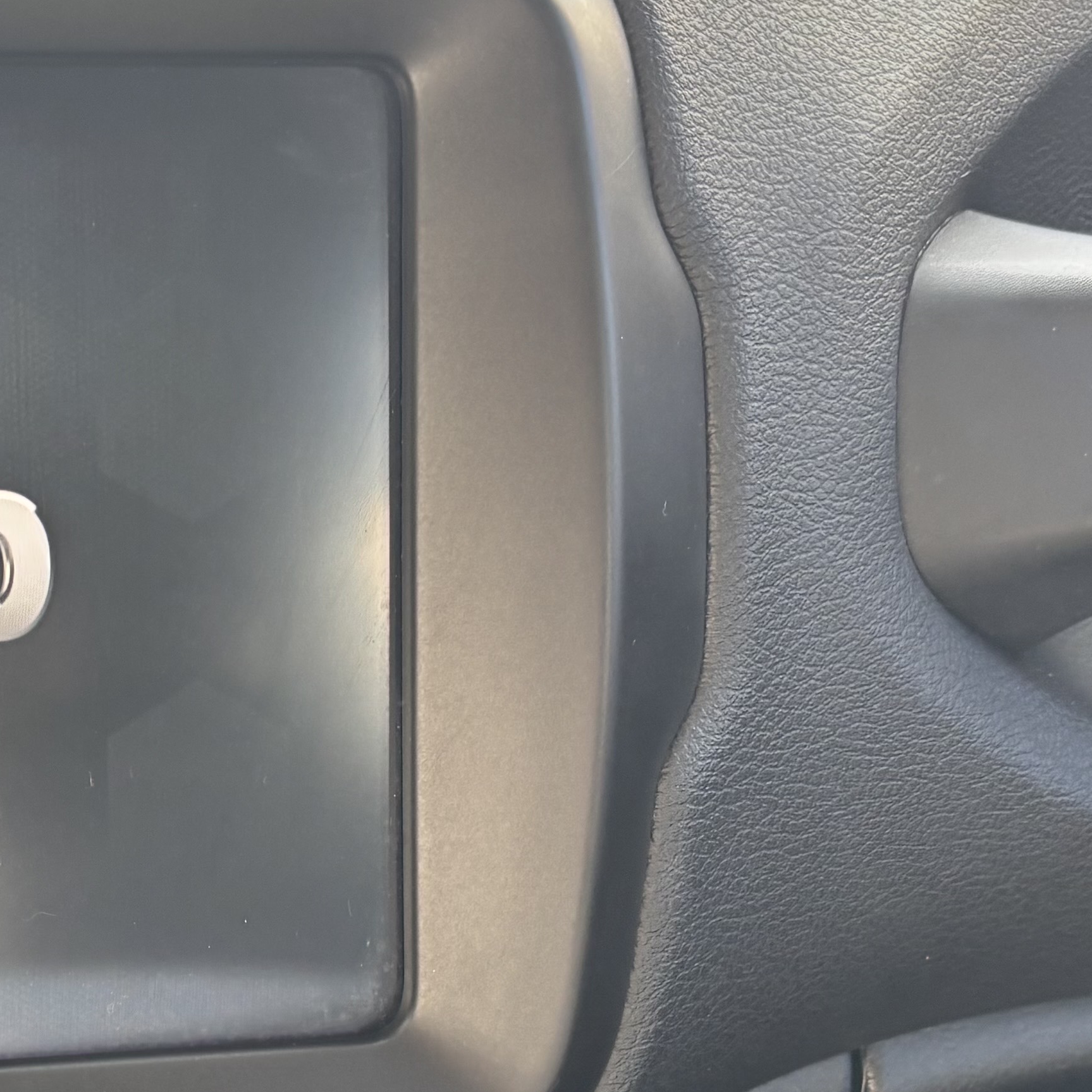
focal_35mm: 76
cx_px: -67
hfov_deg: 21.7
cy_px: 826
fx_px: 2712
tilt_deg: -25.4
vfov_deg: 22.5
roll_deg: +1.5
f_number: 1.6
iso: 64
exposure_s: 1/121
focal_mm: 5.96
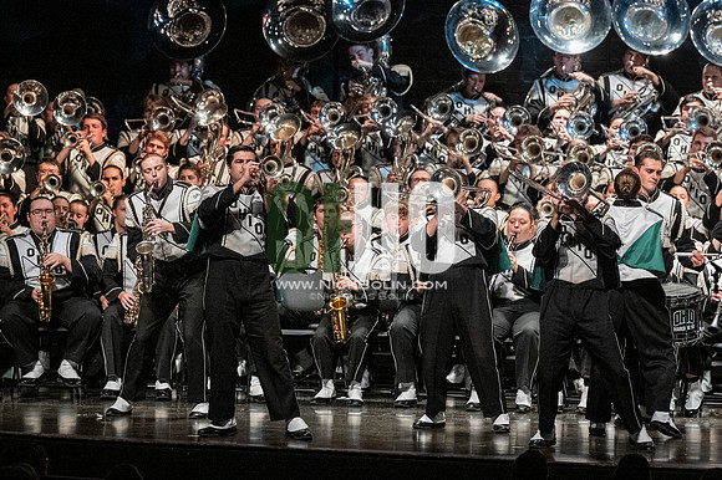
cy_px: 240
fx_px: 4349
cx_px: 361
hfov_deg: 9.5
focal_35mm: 217
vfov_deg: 6.3
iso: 4000
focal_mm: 145
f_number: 4
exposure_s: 1/500
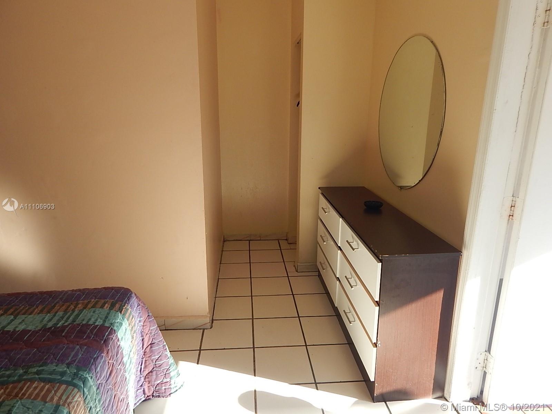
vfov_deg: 61.1
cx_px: 276
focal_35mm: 22
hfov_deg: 76.4
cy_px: 207
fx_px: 351
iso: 125
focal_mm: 4
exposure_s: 1/100
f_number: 3
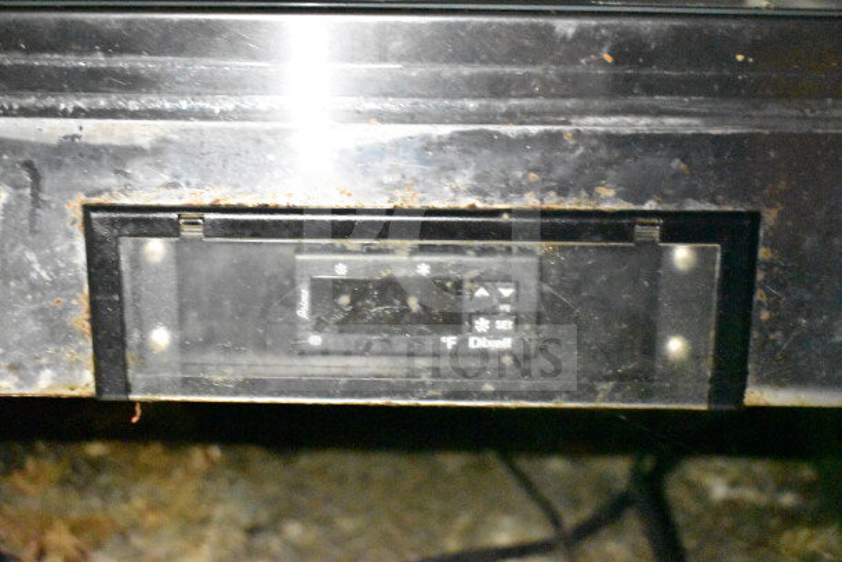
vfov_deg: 26.5
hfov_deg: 38.9
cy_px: 281
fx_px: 1193
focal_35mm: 51
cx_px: 421
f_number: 4.5
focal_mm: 34
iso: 25600
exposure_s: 1/50
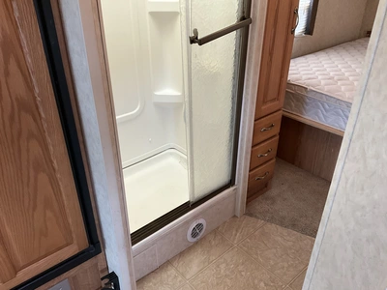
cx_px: 194
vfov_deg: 48.2
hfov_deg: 61.7
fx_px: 324
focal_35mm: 29
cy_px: 145
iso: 100
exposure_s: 1/60
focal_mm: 3
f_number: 1.8
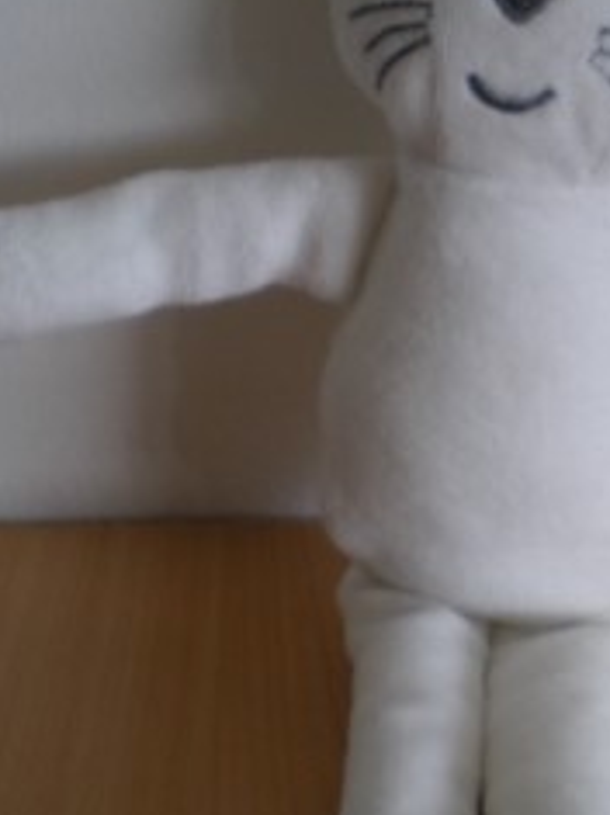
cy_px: 465
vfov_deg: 23.3
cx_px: 530
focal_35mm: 84
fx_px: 1975
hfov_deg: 17.3
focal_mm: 6.3
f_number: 3.1
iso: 88
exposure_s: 1/56.7
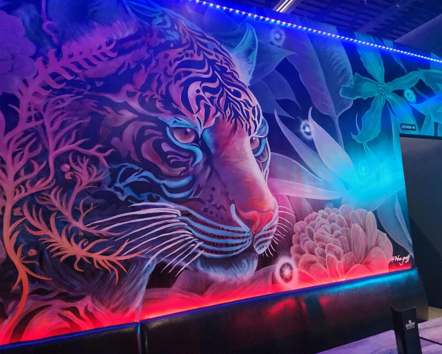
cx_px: 218
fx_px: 314
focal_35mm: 24
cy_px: 177
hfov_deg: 70.3
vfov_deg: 58.8
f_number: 1.8
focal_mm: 5.4
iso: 1250
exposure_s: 1/25
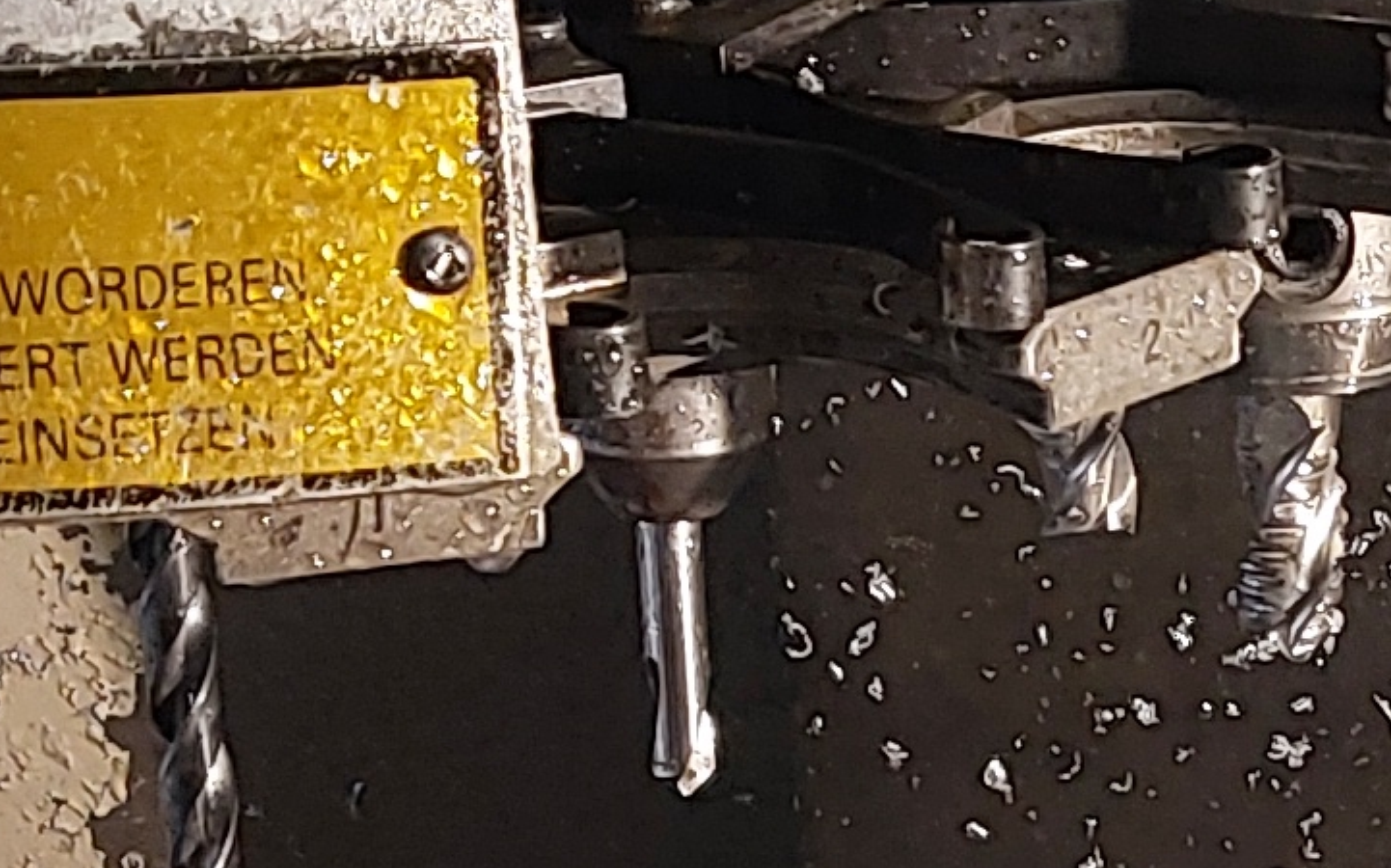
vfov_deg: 7.2
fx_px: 6821
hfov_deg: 11.3
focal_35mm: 180
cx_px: 1904
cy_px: 1121
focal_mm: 4.6
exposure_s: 1/50
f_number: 1.8
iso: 200
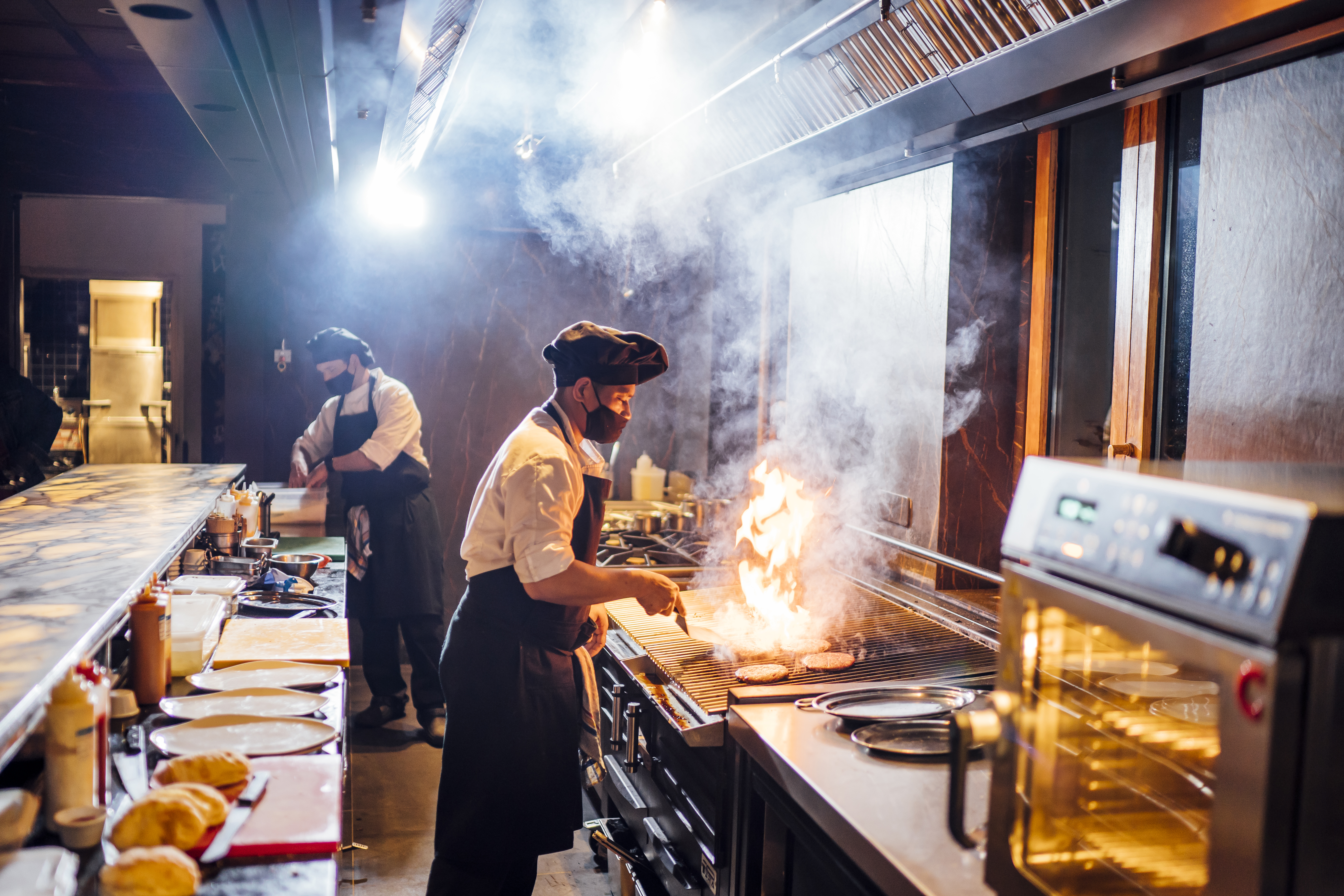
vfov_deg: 37.9
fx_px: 1307
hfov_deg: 54.4
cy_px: 448
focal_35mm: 35
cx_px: 672
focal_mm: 35
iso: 800
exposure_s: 1/100
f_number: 1.4
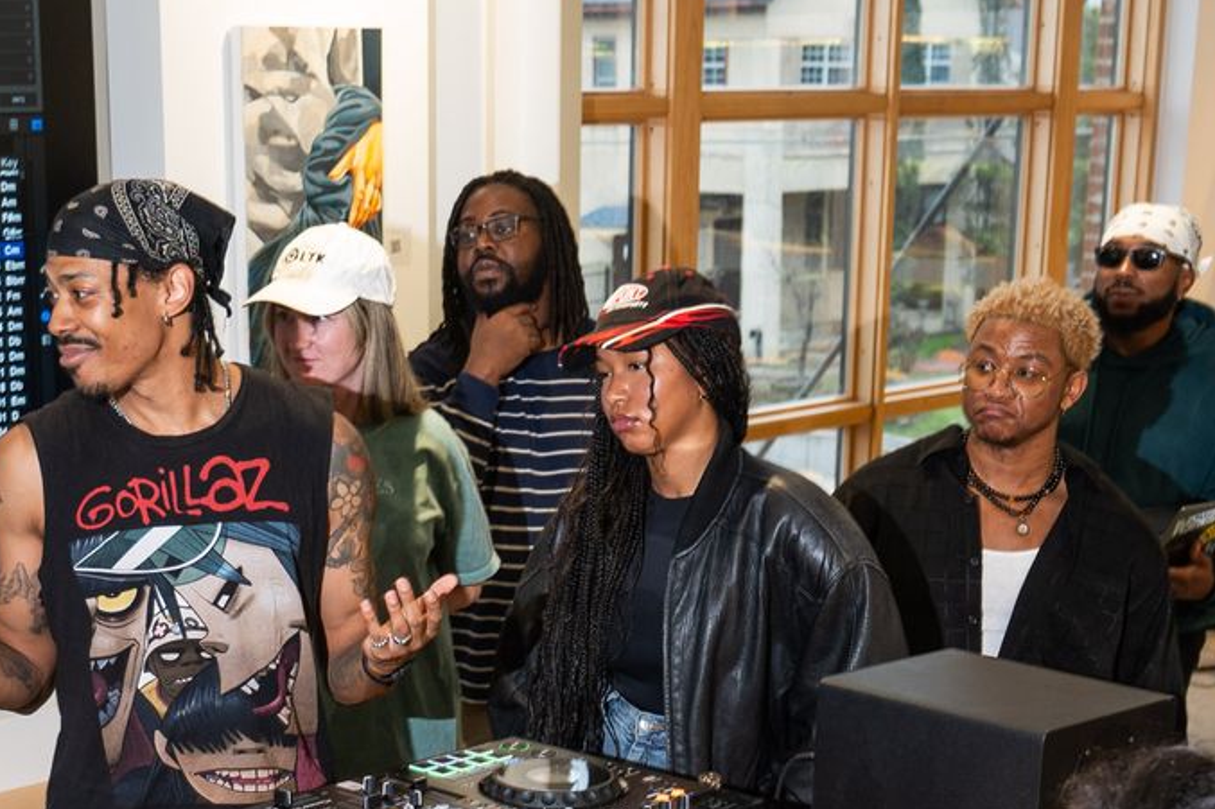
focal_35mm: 69
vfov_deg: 19.2
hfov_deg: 29.0
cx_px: 360
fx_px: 2328
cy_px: 794
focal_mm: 20
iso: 250
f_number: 2.8
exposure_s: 1/60
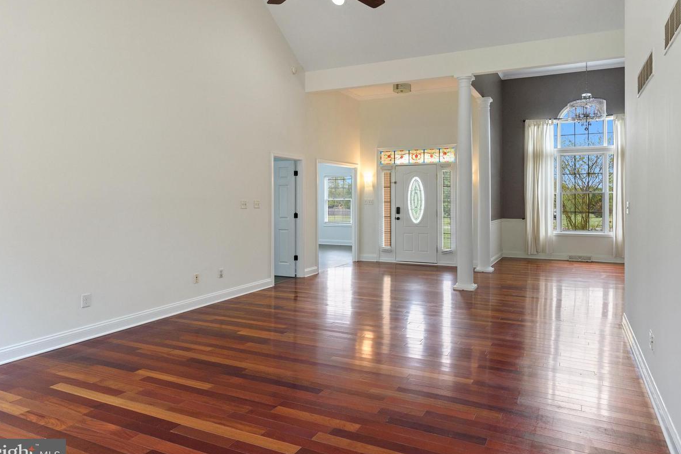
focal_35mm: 22
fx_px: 416
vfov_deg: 57.0
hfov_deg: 78.1
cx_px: 392
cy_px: 191
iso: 400
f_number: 8
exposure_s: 1/60
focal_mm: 18
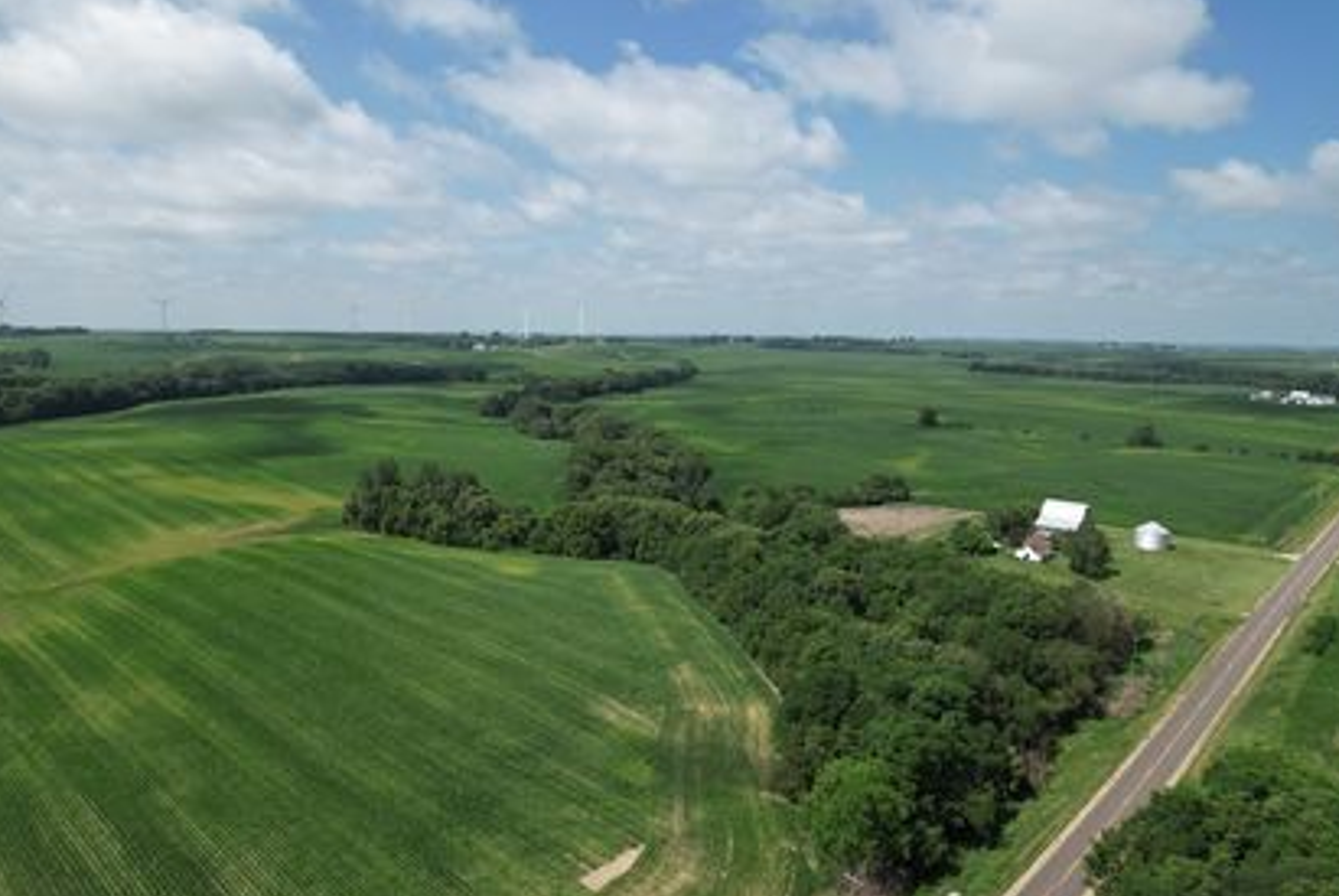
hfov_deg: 76.0
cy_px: 455
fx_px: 856
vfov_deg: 55.2
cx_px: 678
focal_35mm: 23
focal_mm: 8.38
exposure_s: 1/2000
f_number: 2.8
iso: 100
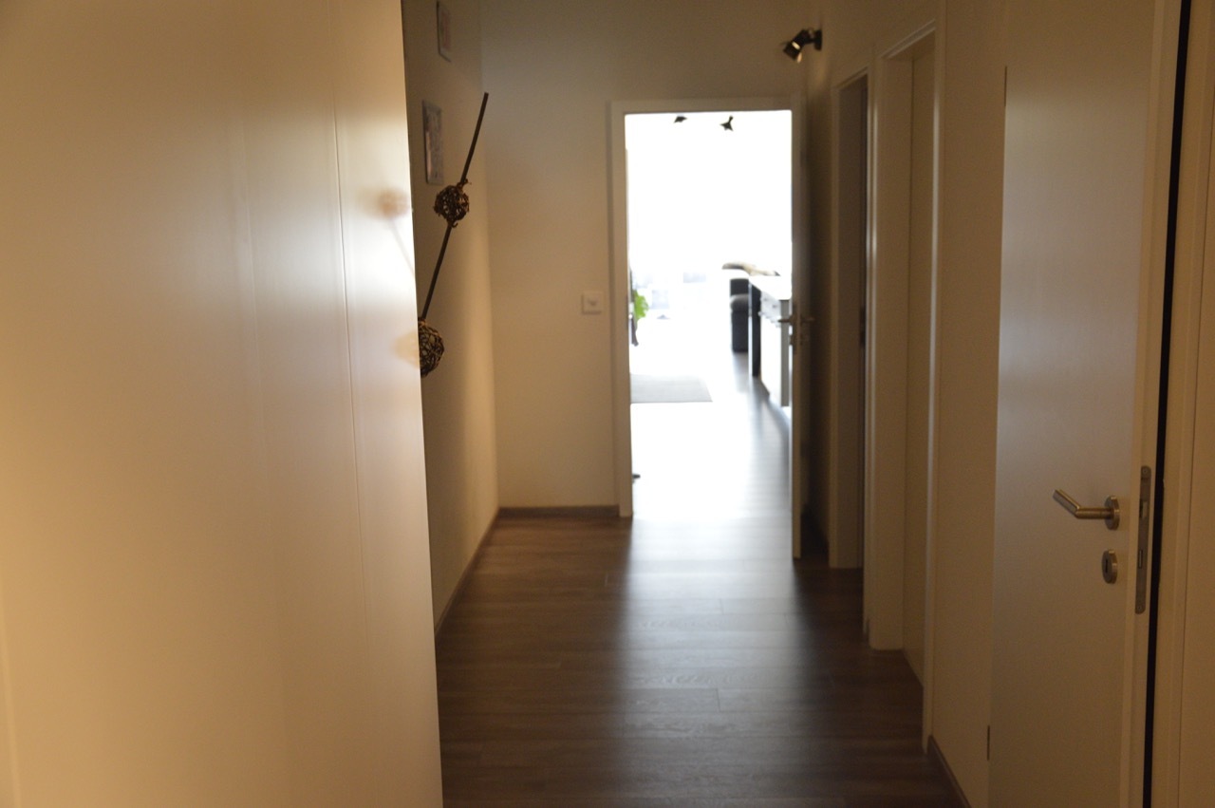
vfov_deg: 35.4
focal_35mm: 38
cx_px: 608
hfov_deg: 51.3
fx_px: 1264
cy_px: 404
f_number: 4
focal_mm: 25
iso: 1400
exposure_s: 1/60
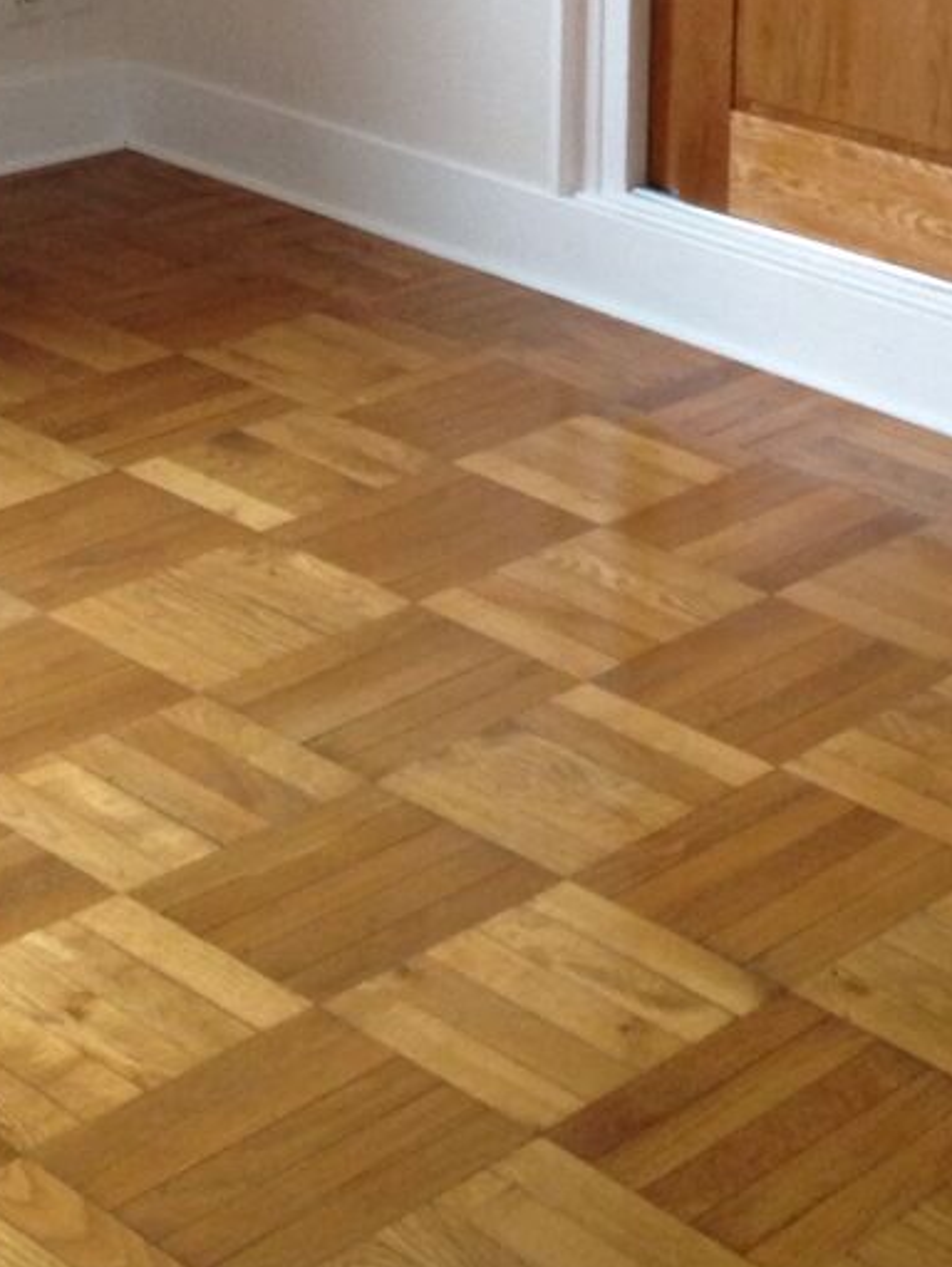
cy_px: -311
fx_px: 3150
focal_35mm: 86
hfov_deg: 16.7
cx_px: 1046
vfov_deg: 21.0
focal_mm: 4.13
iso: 160
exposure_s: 1/20
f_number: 2.4
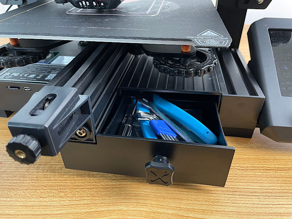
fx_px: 219
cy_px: 110
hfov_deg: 67.3
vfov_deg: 53.1
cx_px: 146
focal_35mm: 26
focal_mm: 4.2
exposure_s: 1/50
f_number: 1.6
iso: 320
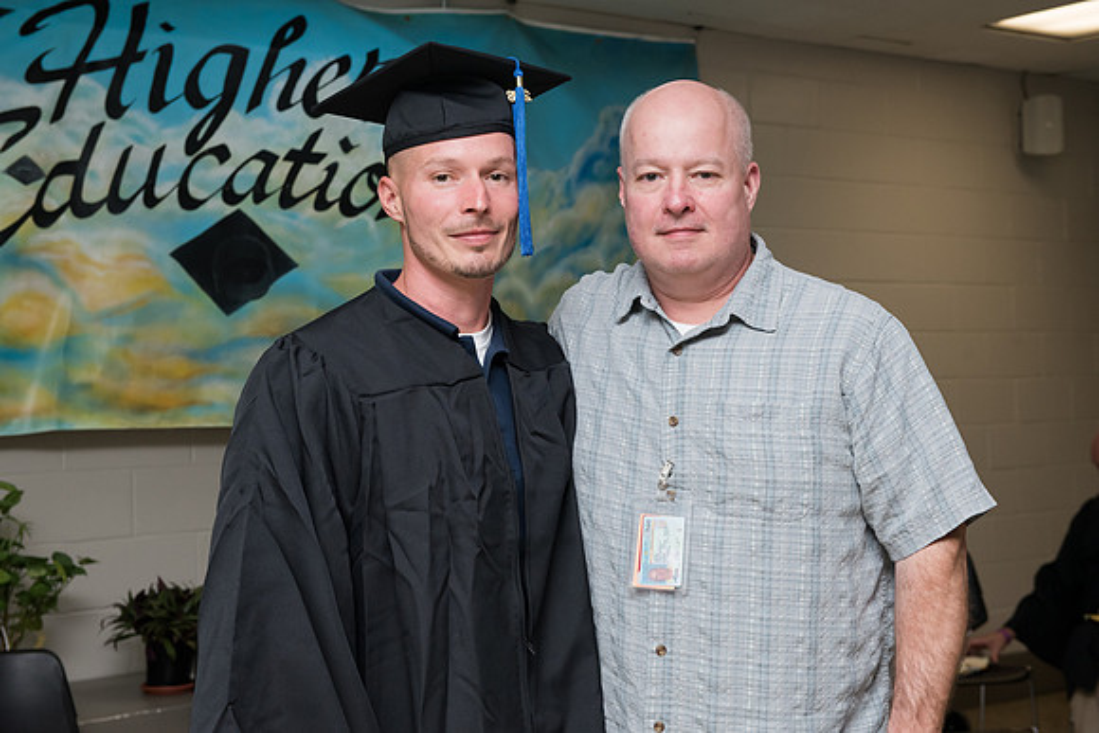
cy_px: 366
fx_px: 1771
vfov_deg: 23.4
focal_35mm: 58
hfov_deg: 34.5
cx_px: 550
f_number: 7.1
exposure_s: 1/200
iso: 1600
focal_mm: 58
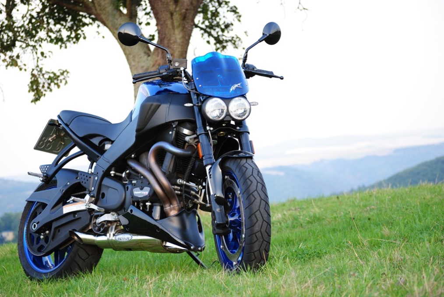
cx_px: 222
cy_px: 148
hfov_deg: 19.4
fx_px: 1296
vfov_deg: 13.1
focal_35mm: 105
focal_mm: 70
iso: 200
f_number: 5
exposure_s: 1/125
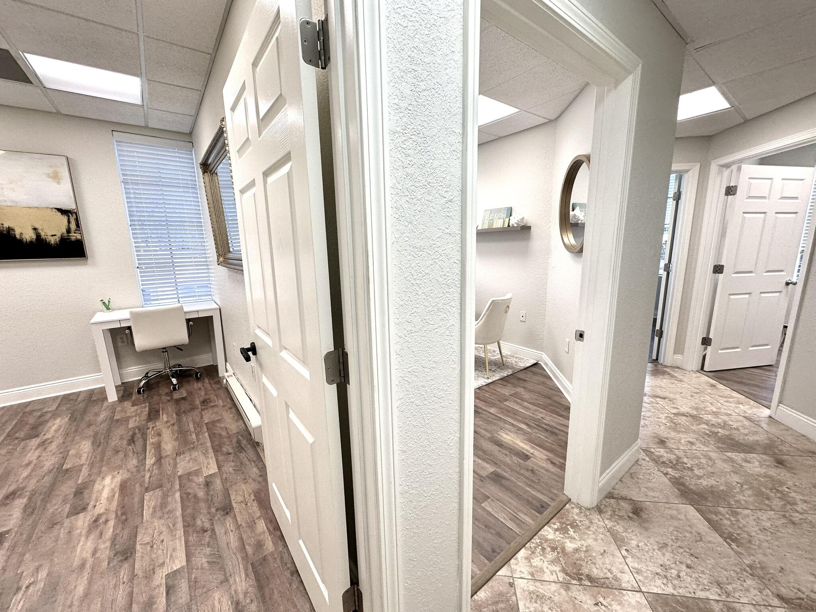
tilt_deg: -9.4
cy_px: 306
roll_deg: +1.9
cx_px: 408
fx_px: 330
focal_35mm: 14
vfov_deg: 85.7
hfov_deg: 102.1
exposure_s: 1/120
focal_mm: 2.22
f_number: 2.2
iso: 100
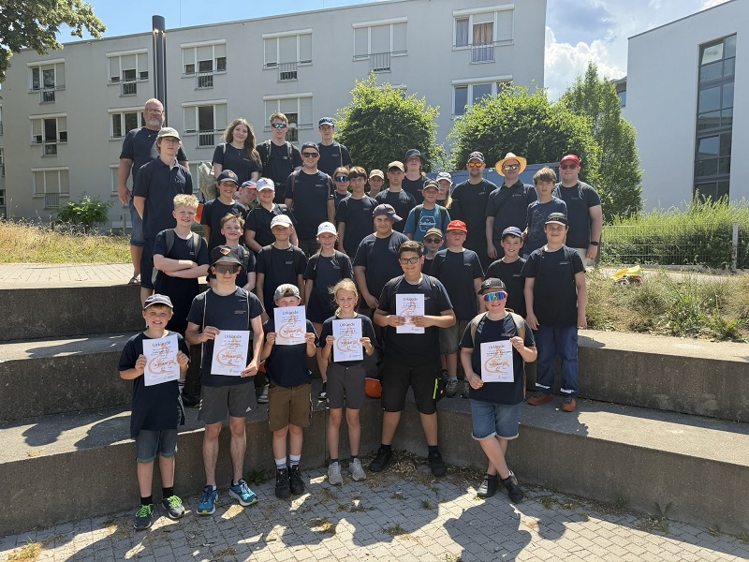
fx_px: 519
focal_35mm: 24
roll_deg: -0.8
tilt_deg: -3.9
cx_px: 374
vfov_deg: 56.8
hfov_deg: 71.6
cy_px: 281
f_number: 1.78
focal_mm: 6.76
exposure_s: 1/2370
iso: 100
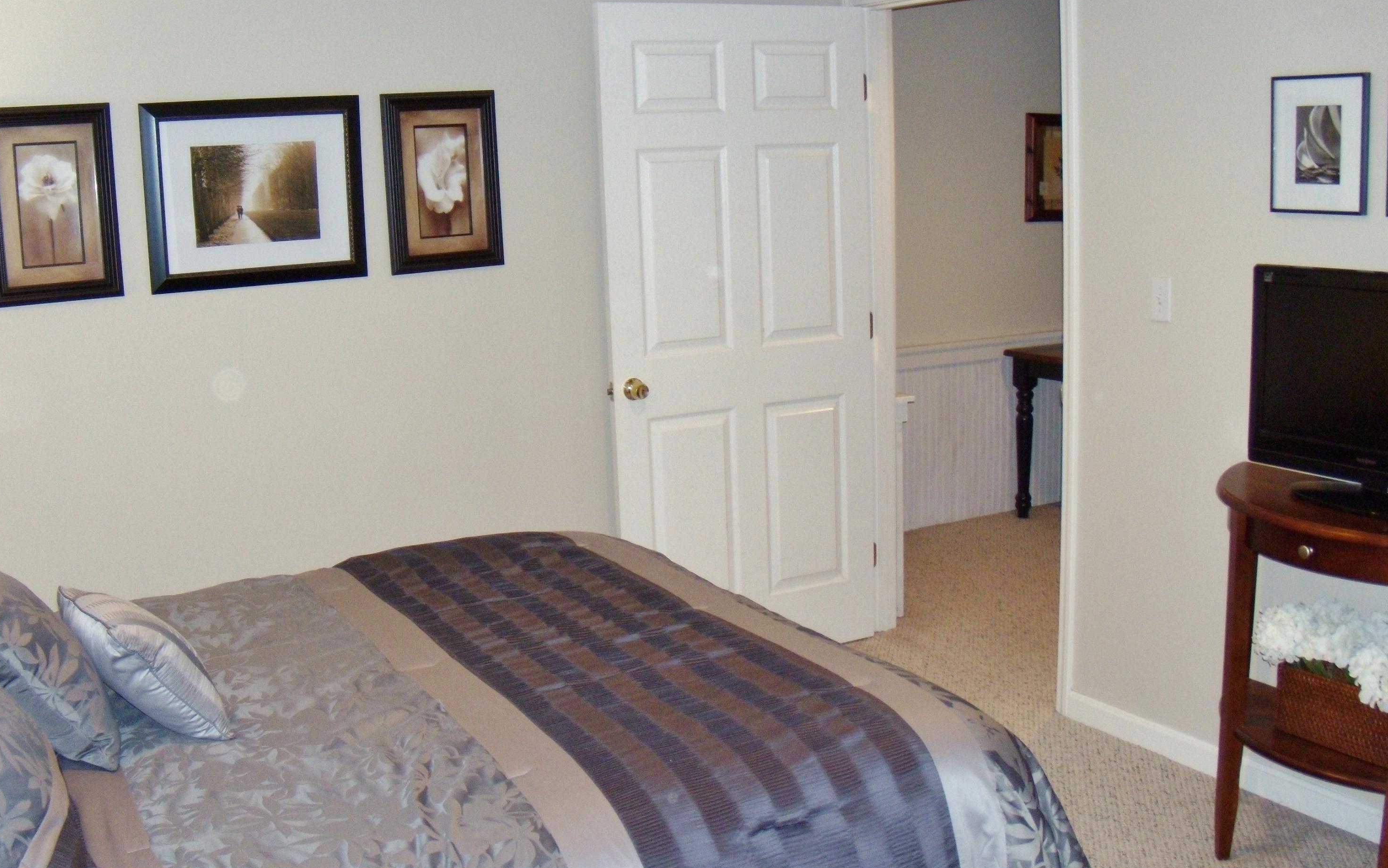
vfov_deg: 32.7
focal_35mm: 39
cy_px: 499
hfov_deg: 50.4
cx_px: 698
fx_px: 1475
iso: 200
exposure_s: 1/30
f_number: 3.6
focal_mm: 6.4
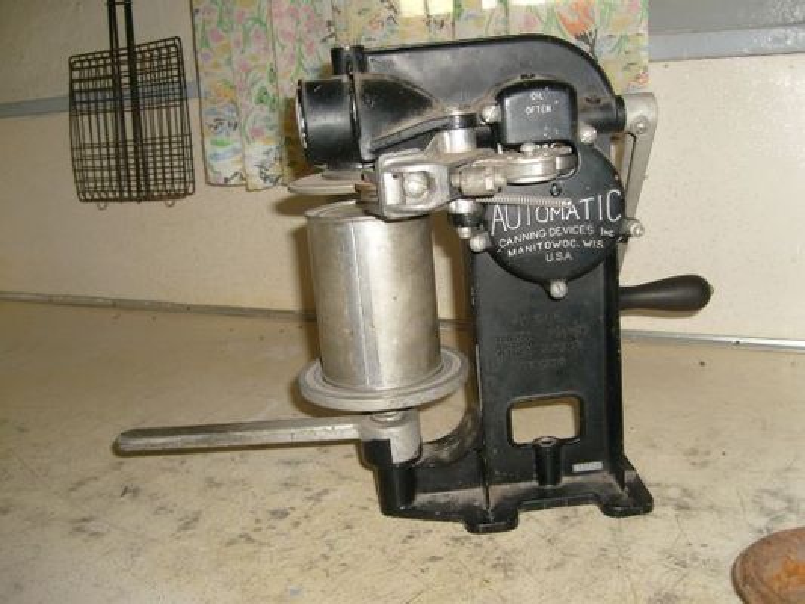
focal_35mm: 35
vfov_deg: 40.7
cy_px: 302
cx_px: 402
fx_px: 814
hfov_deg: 52.6
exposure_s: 1/45
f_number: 2.8
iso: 100
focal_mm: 5.8
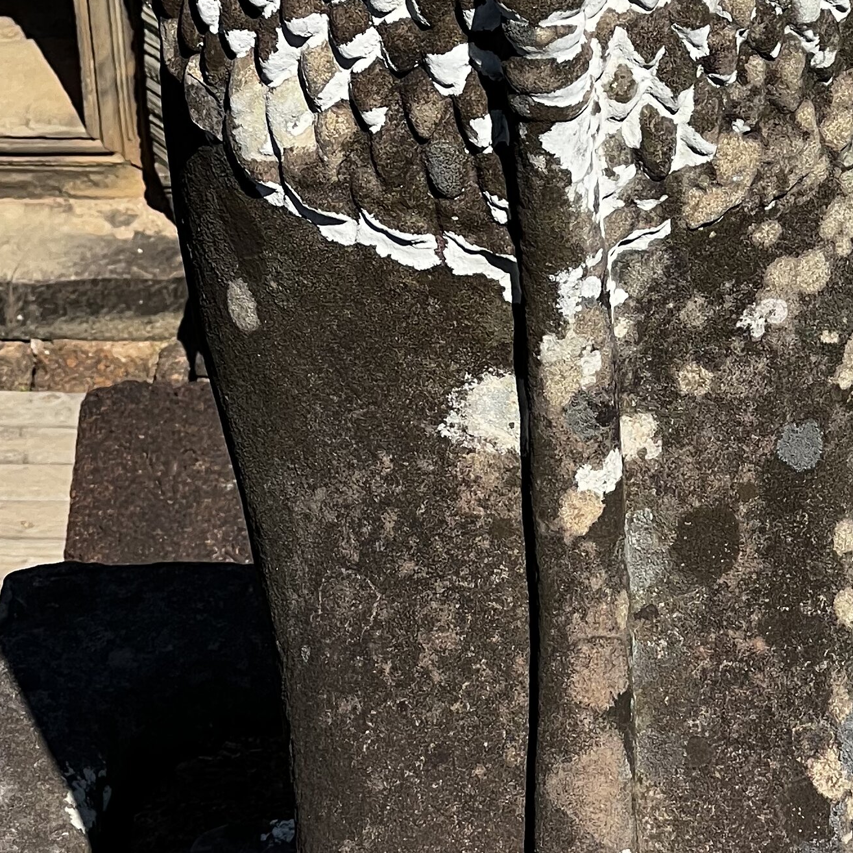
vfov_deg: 8.5
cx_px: 616
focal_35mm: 207
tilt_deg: -40.4
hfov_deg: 8.4
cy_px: 365
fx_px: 5771
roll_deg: +2.1
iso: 32
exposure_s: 1/589
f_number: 2.8
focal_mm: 9
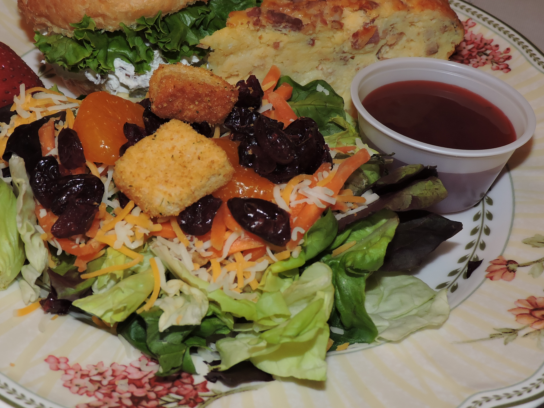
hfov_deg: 30.6
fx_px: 990
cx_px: 212
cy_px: 185
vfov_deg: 23.3
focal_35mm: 63
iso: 110
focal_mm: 7.7
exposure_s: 1/30
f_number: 3.4
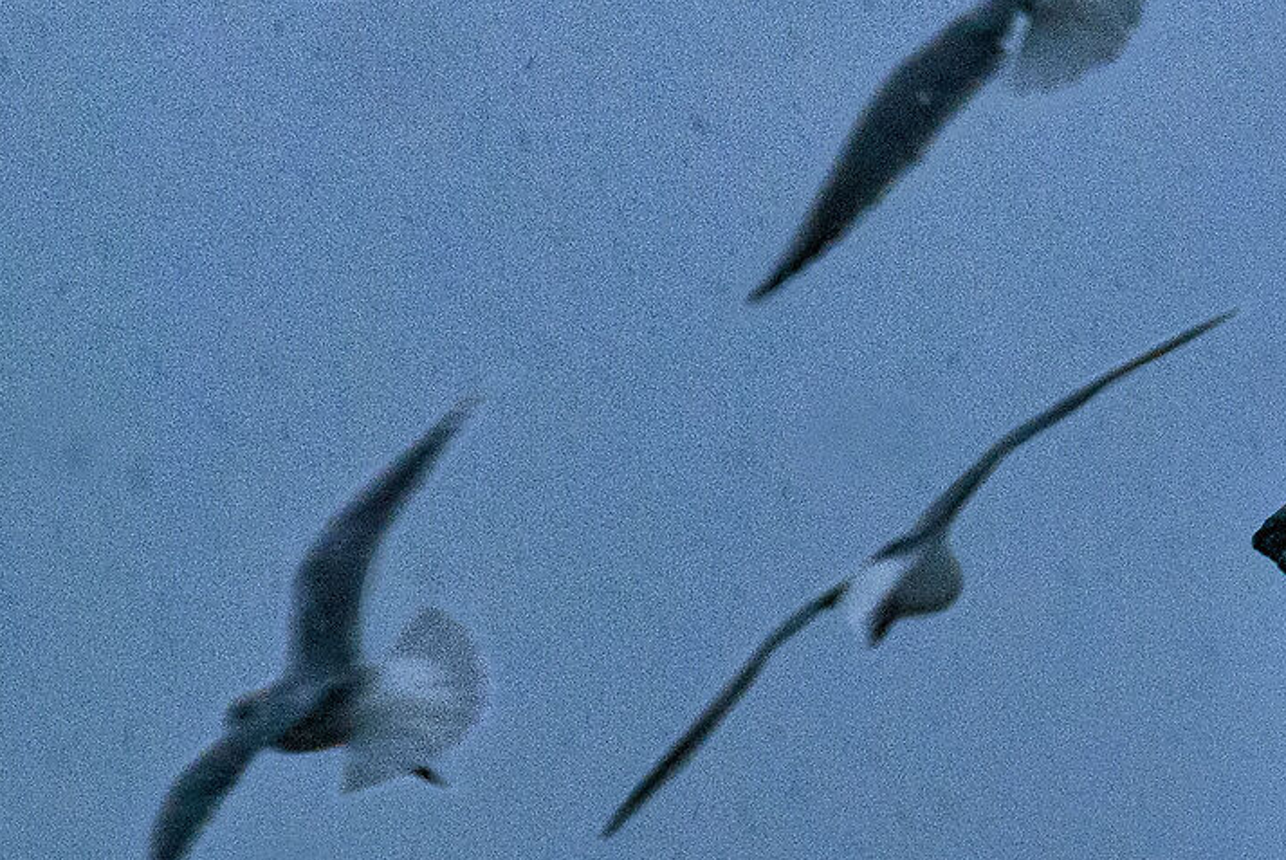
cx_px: 1064
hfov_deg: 4.3
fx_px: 17153
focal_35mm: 480
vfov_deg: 2.9
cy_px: 883
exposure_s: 1/100
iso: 400
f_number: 8
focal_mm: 95
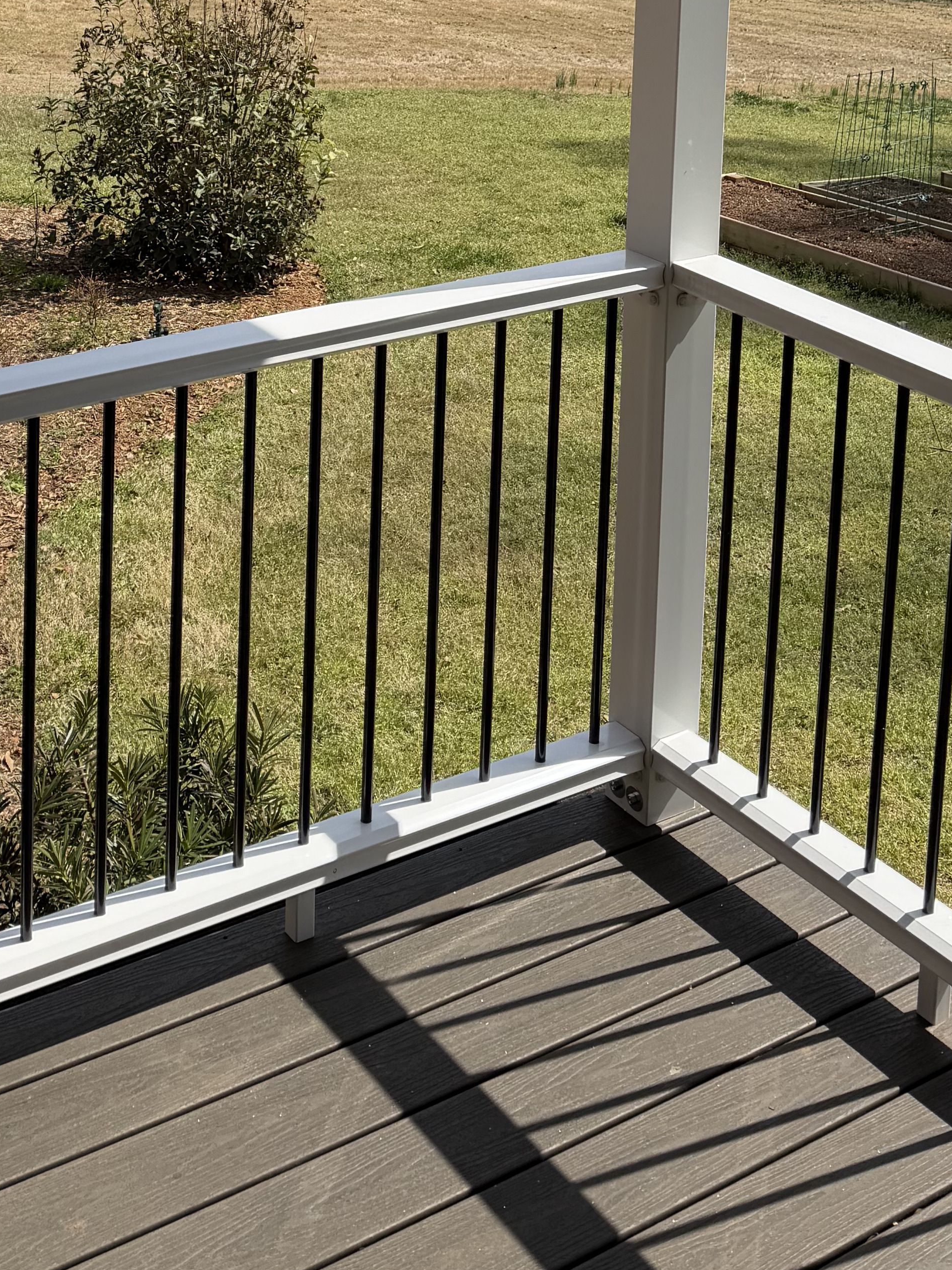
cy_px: -106
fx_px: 1980
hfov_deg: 26.9
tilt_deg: -8.1
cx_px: 353
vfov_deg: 31.7
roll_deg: -1.1
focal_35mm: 54
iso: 80
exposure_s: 1/5714
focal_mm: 6.76
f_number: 1.78
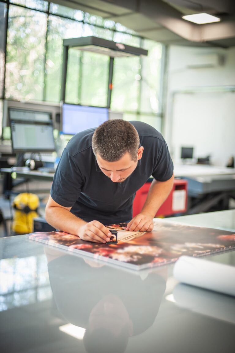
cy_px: 176
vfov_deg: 39.6
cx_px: 118
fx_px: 490
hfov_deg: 27.0
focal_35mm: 50
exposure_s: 1/400
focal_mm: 50
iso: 800
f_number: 1.8
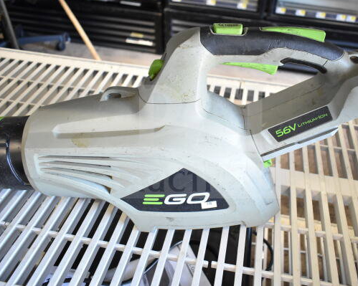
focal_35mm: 31
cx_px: 200
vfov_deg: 47.1
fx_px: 328
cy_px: 142
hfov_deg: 57.0
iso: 1600
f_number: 3.5
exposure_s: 1/50
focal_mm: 18
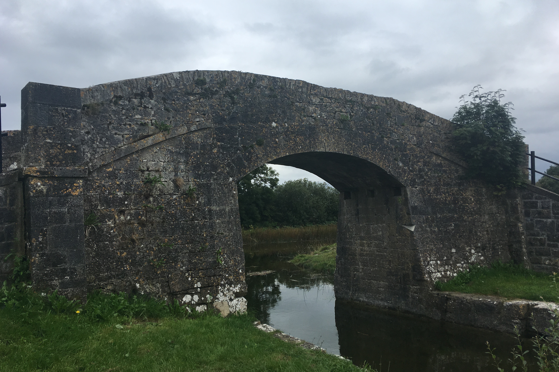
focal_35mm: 31
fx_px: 481
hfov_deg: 60.3
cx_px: 275
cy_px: 179
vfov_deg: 42.3
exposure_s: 1/1026
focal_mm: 4.15
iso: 25
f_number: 2.2
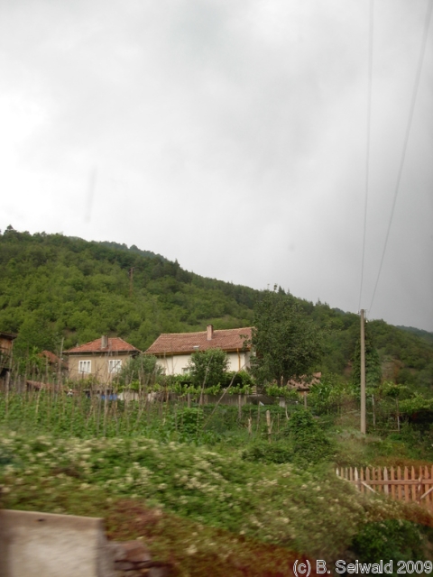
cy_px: 288
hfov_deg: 37.7
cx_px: 216
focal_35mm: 38
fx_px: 634
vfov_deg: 49.0
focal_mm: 6.3
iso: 79
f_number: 2.9
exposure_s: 1/157
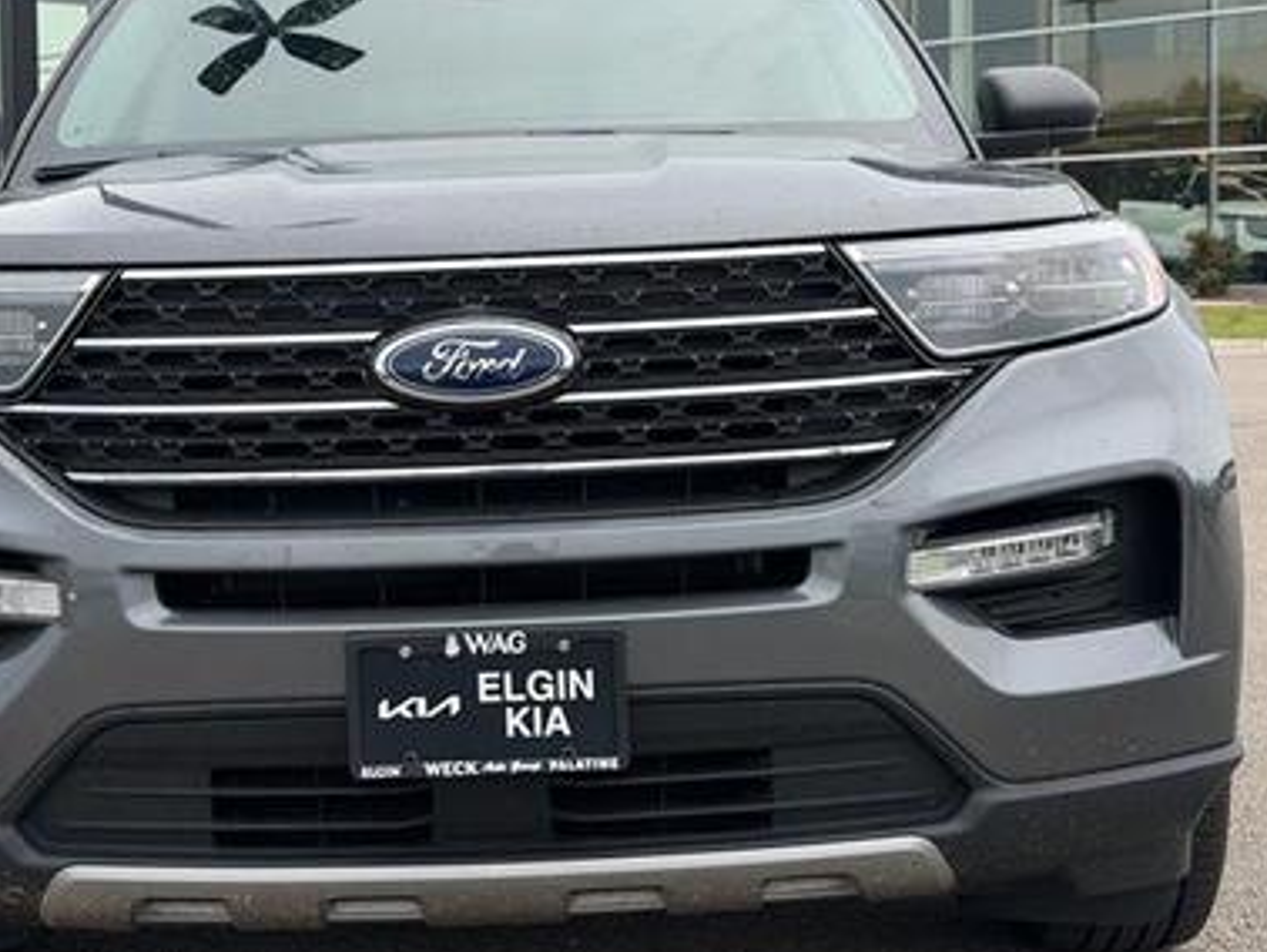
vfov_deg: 22.9
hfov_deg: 30.2
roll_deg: +0.7
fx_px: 2344
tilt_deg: -0.9
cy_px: 349
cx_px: 520
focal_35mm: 64
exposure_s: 1/1264
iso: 80
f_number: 1.78
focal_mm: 6.76
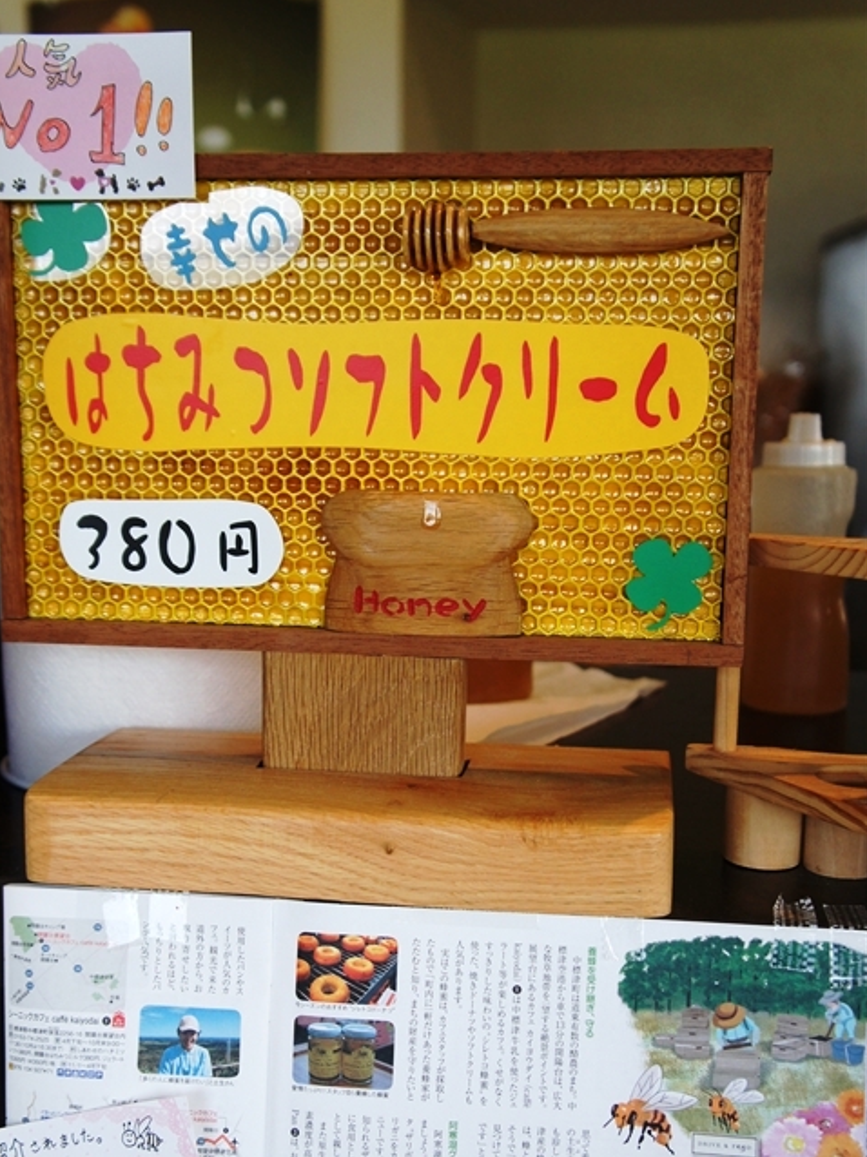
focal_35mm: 47
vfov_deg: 40.3
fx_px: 1571
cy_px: 675
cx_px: 386
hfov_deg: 30.8
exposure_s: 1/160
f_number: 4
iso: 400
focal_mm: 26
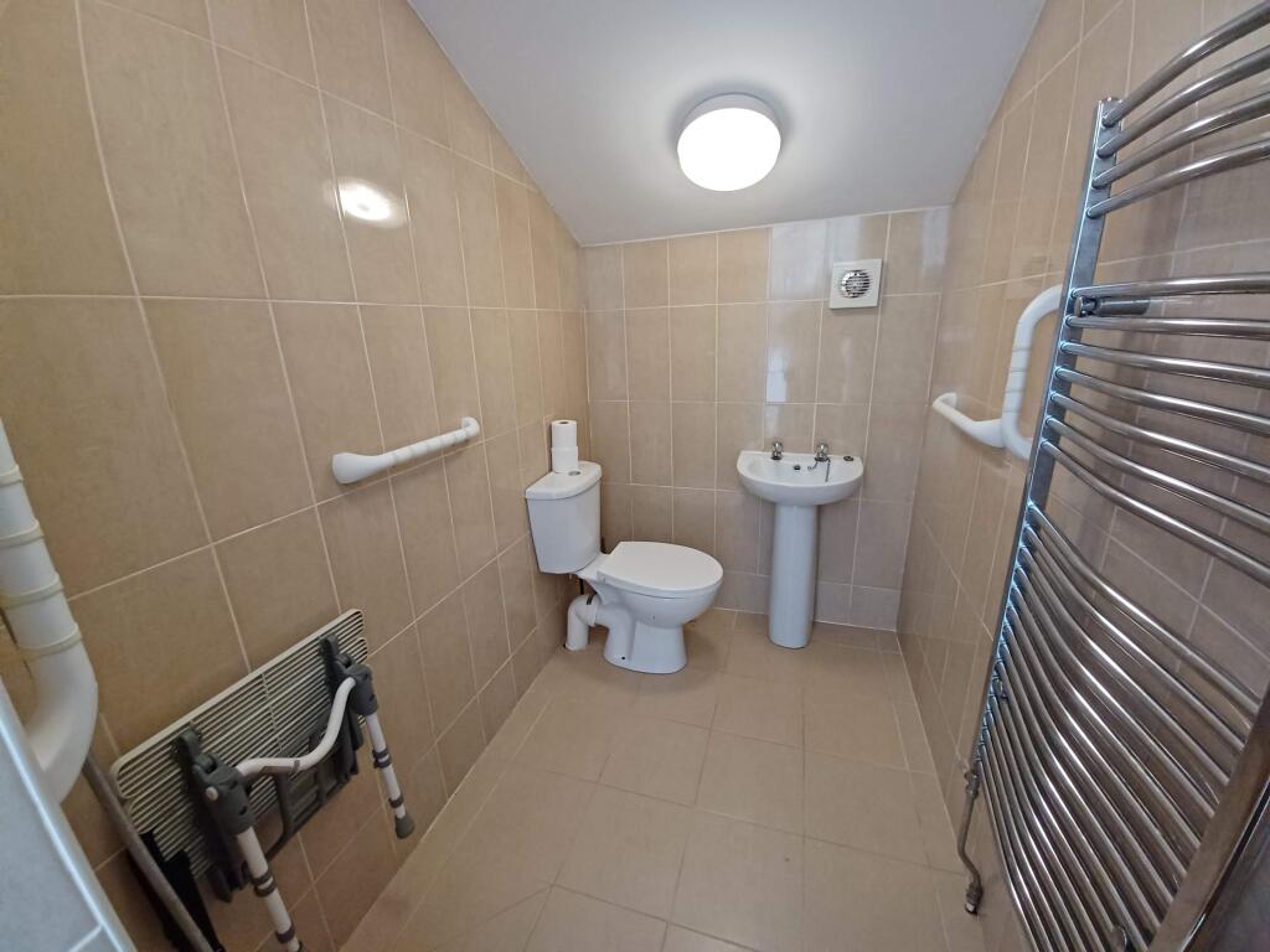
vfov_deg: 89.9
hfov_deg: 106.2
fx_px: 477
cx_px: 635
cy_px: 476
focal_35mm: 13
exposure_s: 1/33.3
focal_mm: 1.42
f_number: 2.2
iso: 200
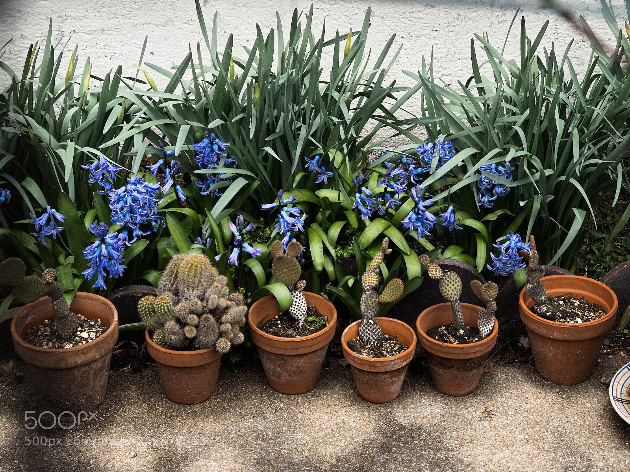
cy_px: 236
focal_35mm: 80
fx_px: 1456
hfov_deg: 24.4
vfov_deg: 18.4
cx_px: 315
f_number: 5
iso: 400
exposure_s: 1/100
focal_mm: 40
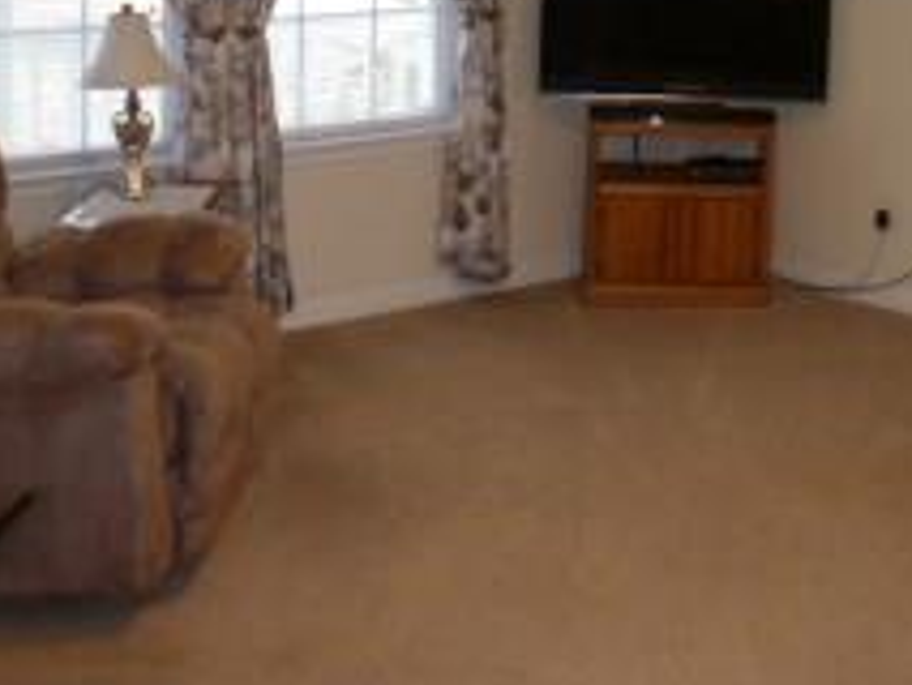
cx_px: 869
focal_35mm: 72
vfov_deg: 19.6
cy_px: -64
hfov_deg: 25.9
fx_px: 1898
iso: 250
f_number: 3.3
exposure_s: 1/60
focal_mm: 4.3
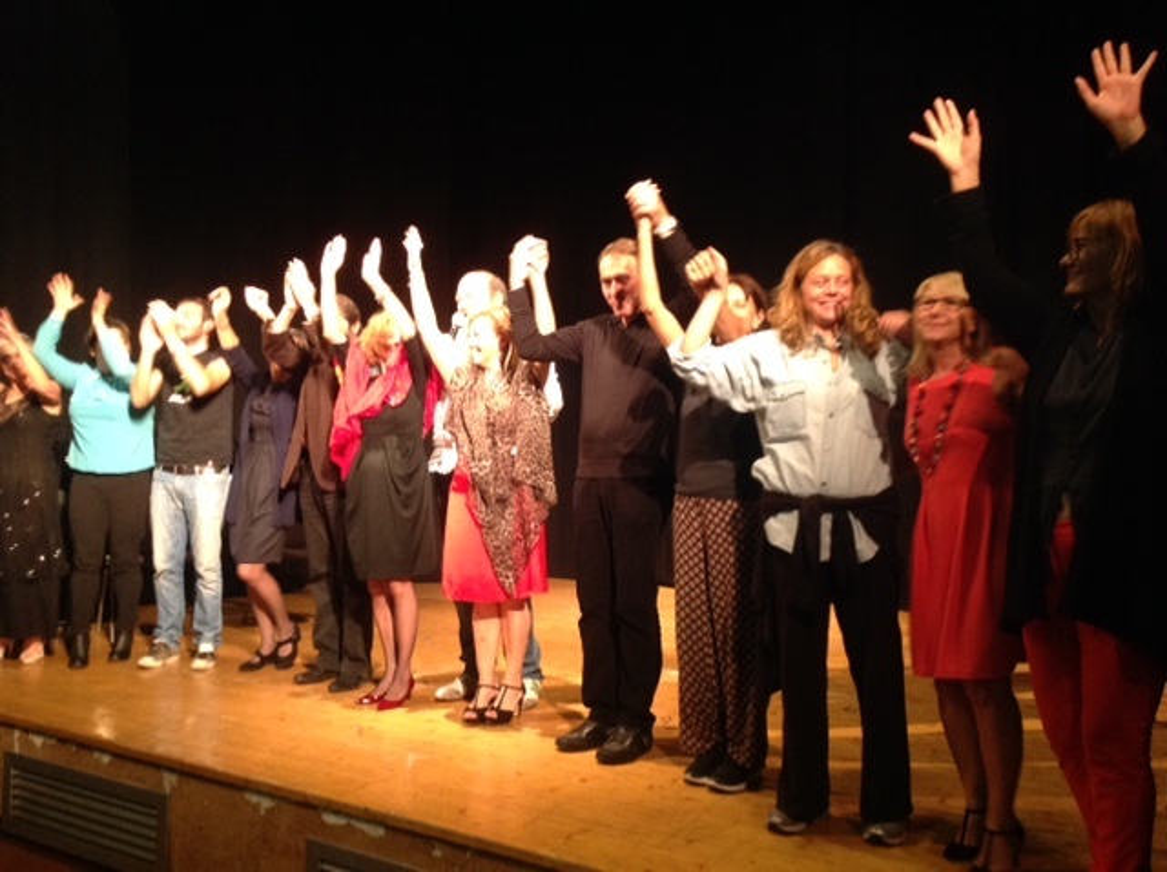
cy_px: 436
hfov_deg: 52.7
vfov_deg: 40.6
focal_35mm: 35
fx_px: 1178
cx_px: 584
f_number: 2.4
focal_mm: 4.28
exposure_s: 1/15
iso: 250
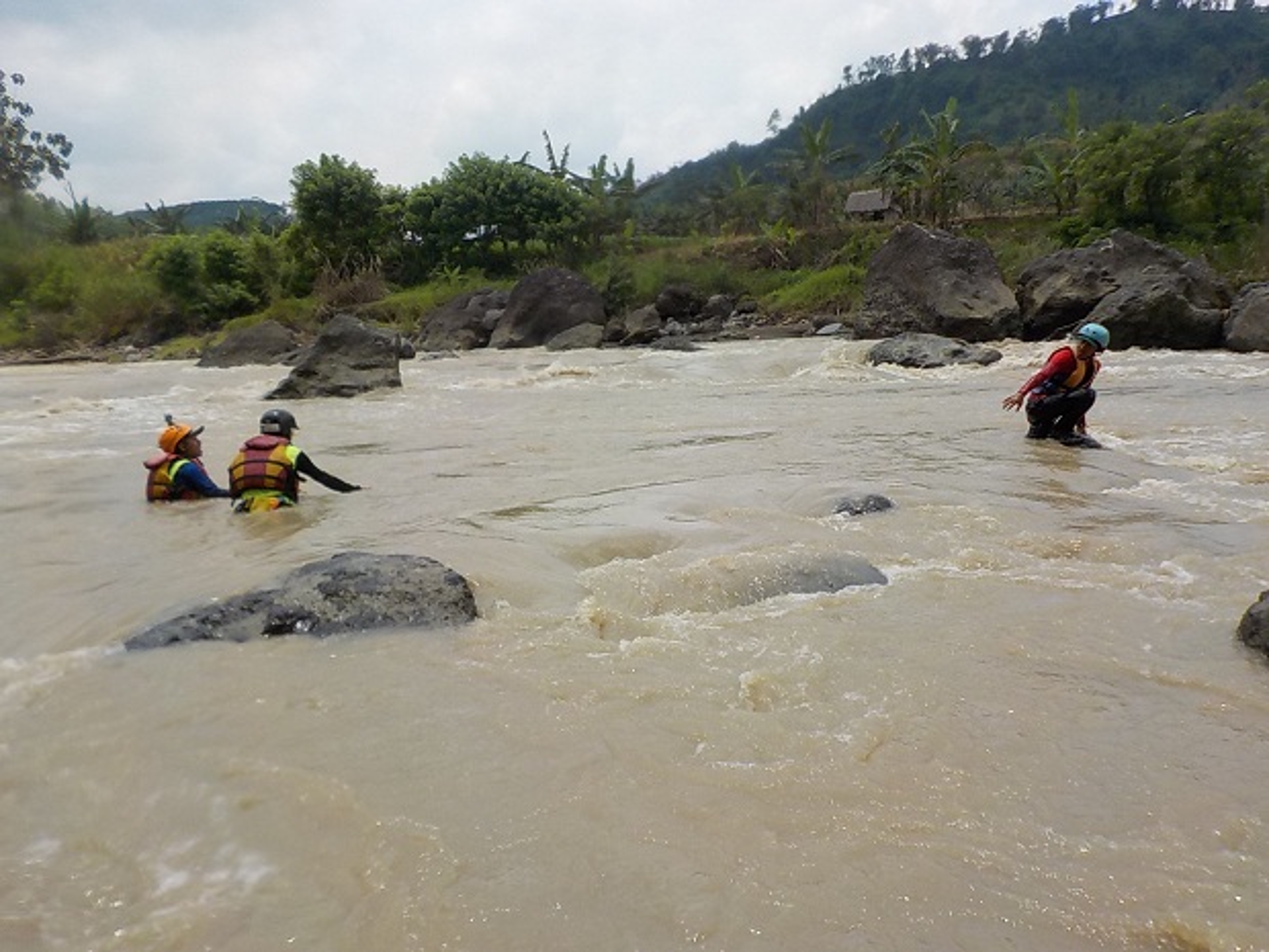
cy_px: 476
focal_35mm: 30
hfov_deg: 60.0
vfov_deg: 46.8
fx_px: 1100
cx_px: 634
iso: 125
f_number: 3.3
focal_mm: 4.1
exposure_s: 1/1250
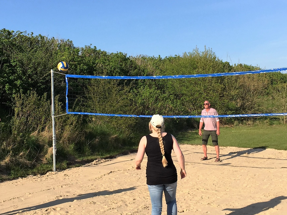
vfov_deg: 27.0
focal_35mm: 54
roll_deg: -0.1
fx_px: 448
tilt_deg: +0.2
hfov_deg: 35.5
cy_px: 104
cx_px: 143
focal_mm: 4.15
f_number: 2.2
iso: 32
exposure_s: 1/1647
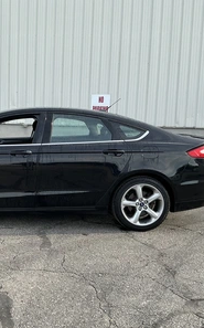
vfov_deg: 49.3
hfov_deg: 30.9
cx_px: 33
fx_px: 357
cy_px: 165
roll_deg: -0.7
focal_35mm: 40
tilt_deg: -4.2
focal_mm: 3
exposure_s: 1/439
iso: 25
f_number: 1.8
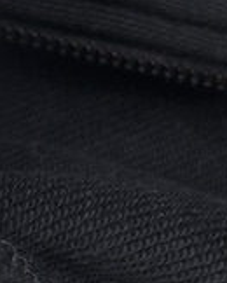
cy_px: 150
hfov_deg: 8.2
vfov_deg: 10.4
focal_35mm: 185
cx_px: -141
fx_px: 1551
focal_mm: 6.76
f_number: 1.78
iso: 50
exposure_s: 1/121
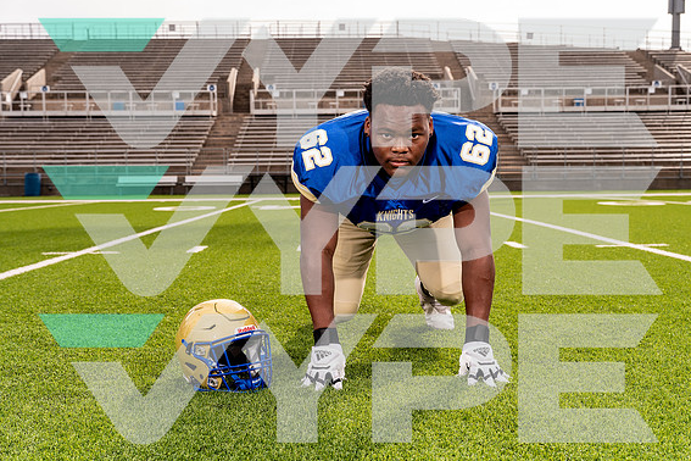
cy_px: 231
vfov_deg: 29.9
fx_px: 864
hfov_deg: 43.6
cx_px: 352
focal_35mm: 45
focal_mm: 44
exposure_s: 1/250
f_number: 5.6
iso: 100
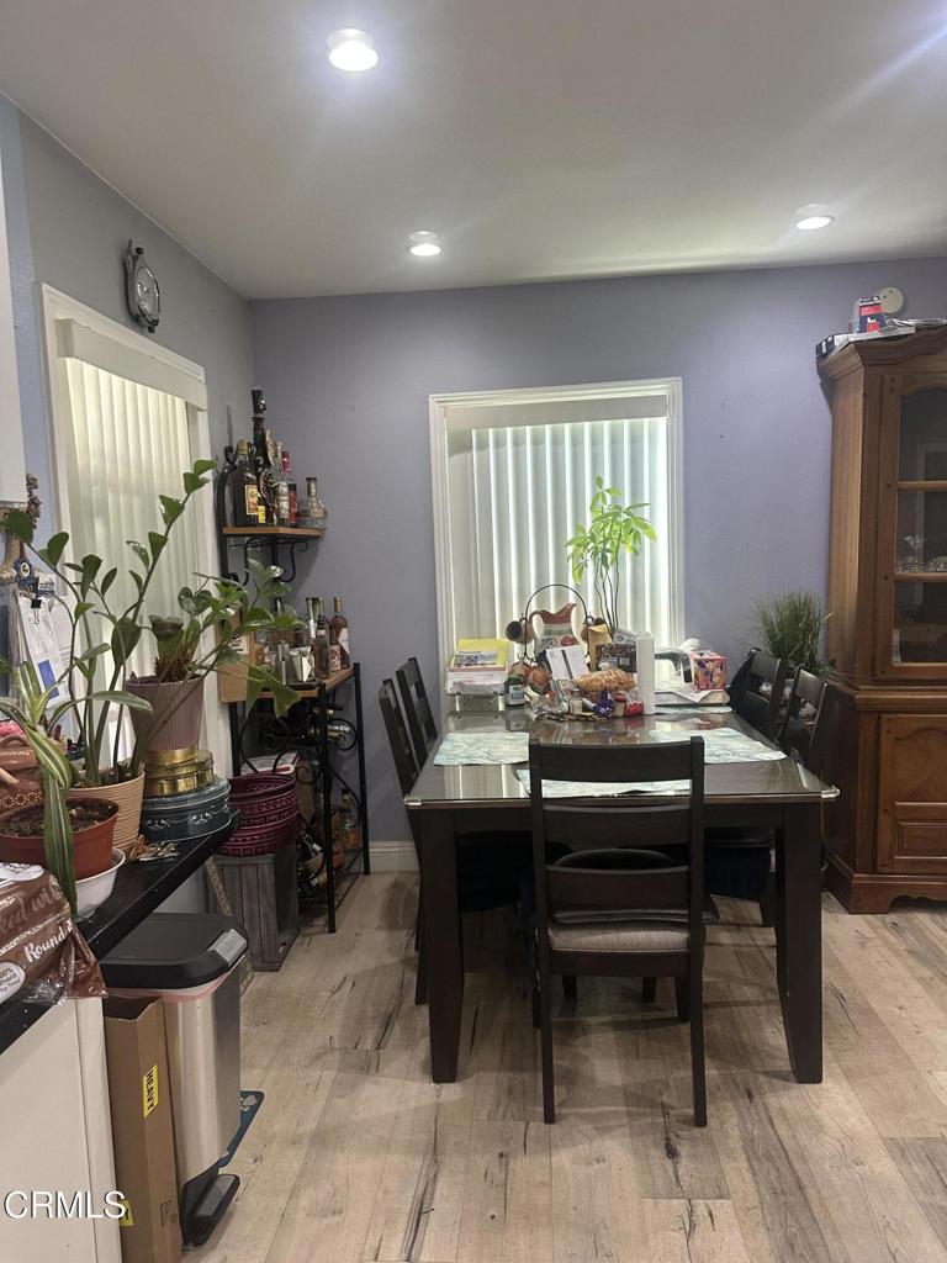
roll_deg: +1.4
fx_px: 875
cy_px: 632
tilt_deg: -5.2
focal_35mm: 24
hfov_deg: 56.8
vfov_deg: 71.6
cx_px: 474
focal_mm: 6.86
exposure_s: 1/60
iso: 250
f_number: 1.78
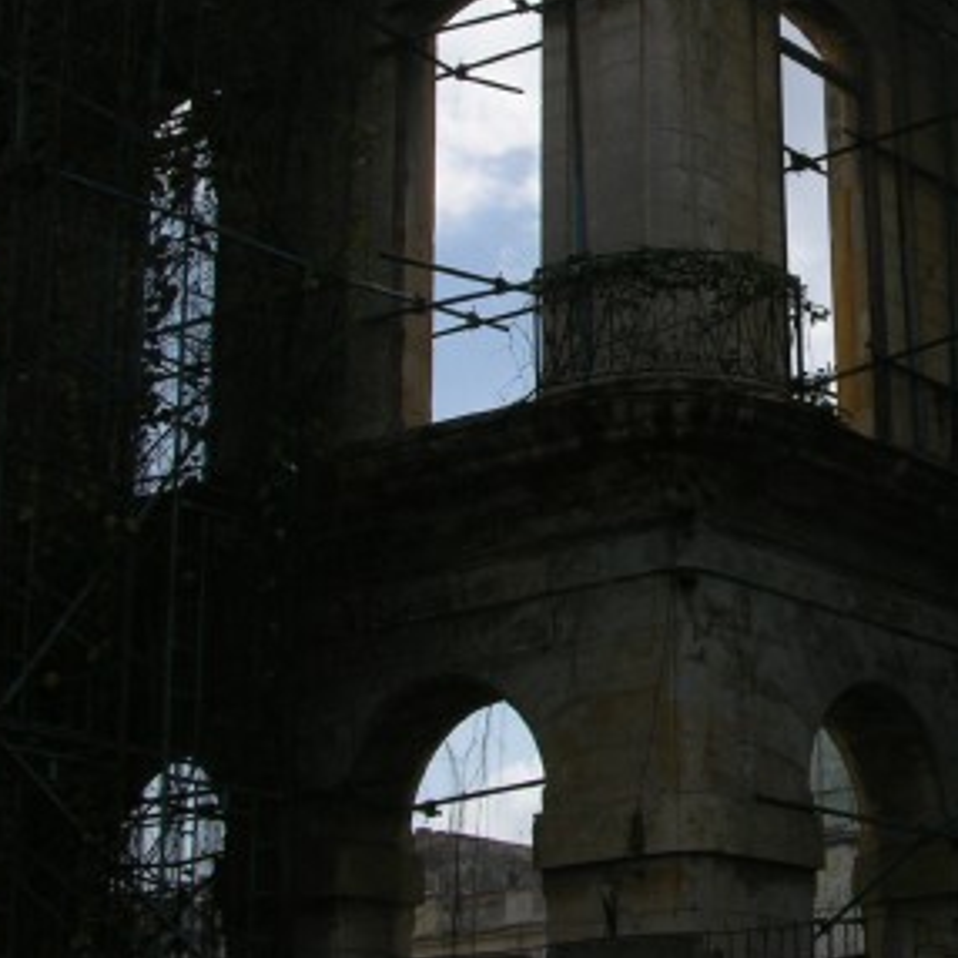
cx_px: 918
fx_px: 2599
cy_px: 301
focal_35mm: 83
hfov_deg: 20.3
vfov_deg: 20.8
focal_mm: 8.9
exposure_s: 1/390
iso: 50
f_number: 7.1
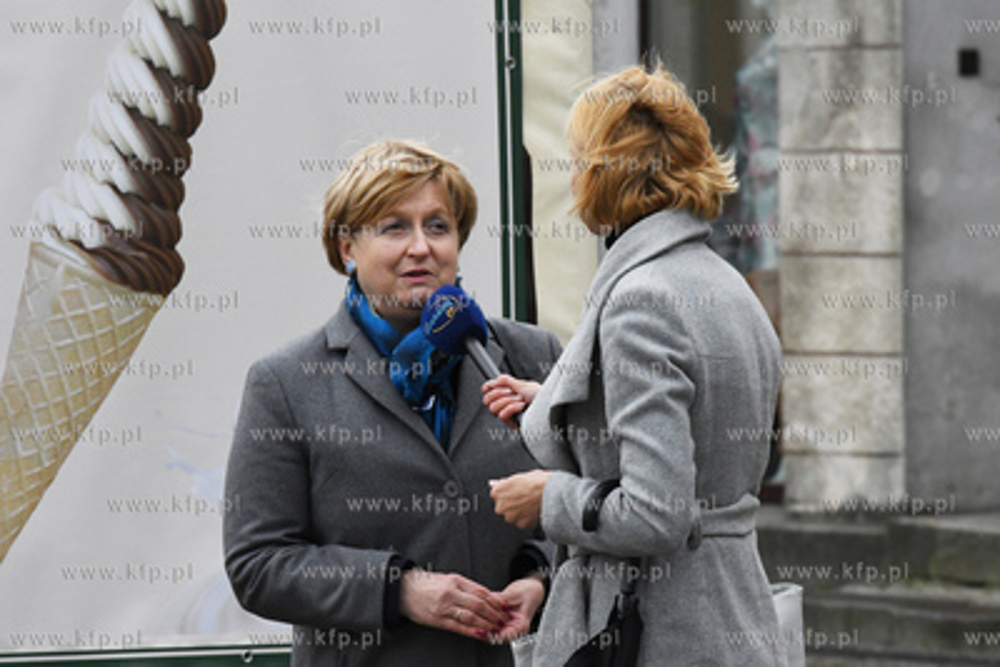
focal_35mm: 450
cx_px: 500
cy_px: 334
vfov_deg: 3.1
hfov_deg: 4.6
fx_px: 12504
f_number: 13
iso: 3200
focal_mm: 300
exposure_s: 1/640
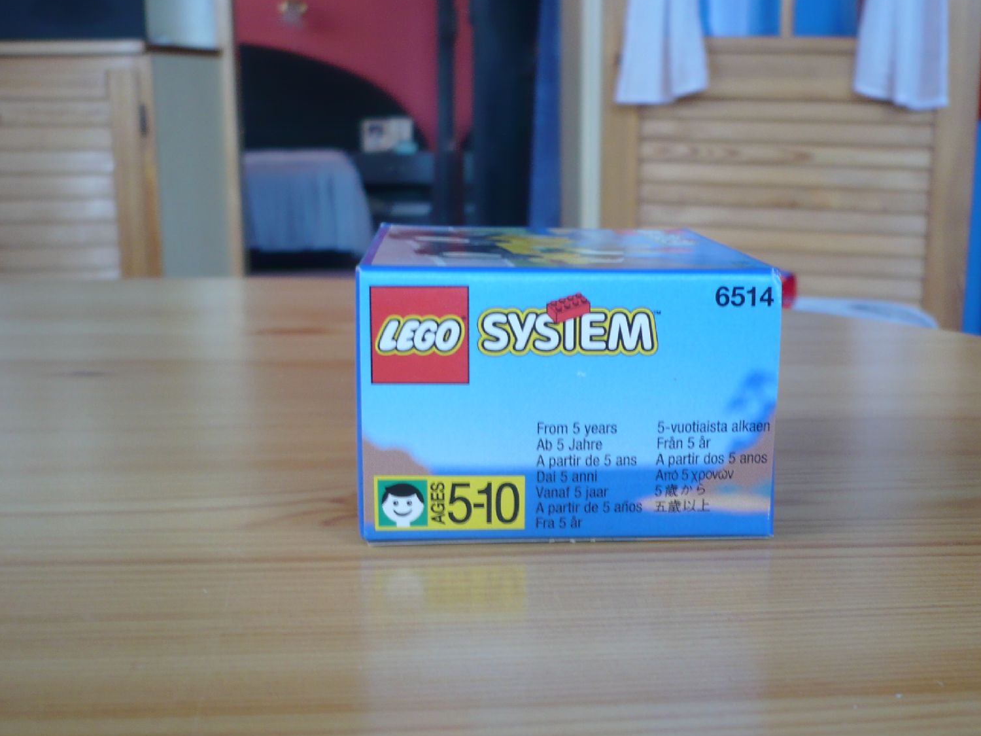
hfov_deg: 41.2
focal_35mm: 46
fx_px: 1304
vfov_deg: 31.4
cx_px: 539
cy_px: 463
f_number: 2.8
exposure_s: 1/25
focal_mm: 5.8
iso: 100
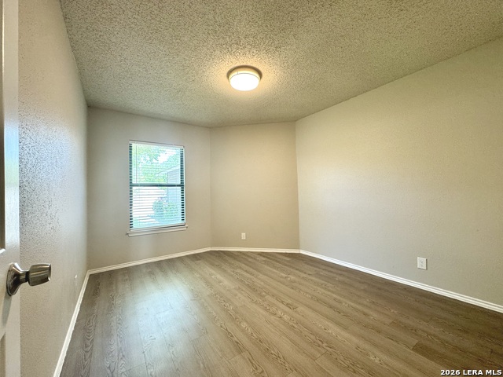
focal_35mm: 14
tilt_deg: +0.1
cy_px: 188
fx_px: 203
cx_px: 252
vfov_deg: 85.7
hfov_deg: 102.1
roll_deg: +0.6
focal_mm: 2.22
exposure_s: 1/60
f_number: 2.2
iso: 160
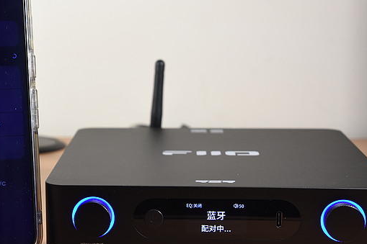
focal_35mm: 92
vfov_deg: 14.9
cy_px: 130
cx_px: 124
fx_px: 938
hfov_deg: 22.1
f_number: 6.3
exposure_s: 1/100
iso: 1000
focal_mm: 40
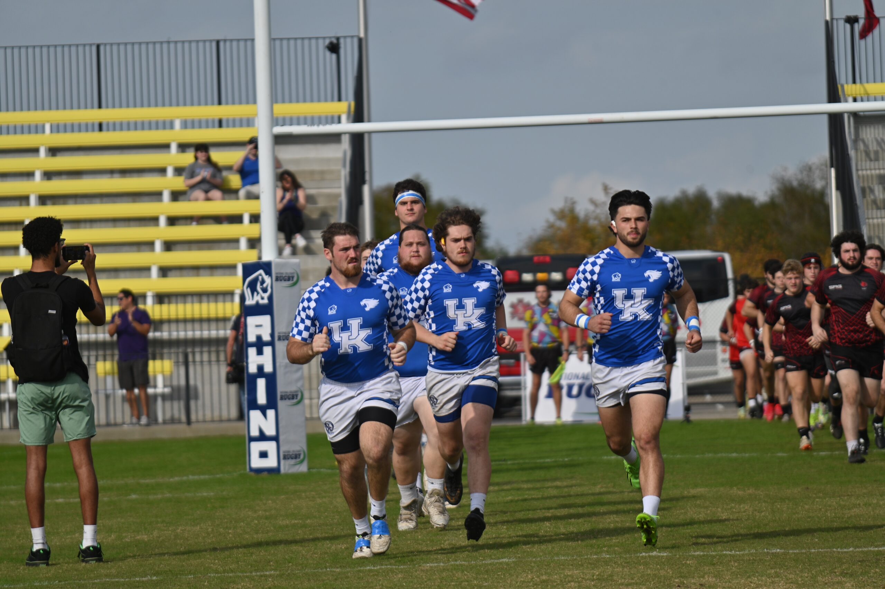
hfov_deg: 8.6
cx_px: 442
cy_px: 294
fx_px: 5896
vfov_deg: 5.7
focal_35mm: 240
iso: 100
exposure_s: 1/1250
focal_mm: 240
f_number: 5.6
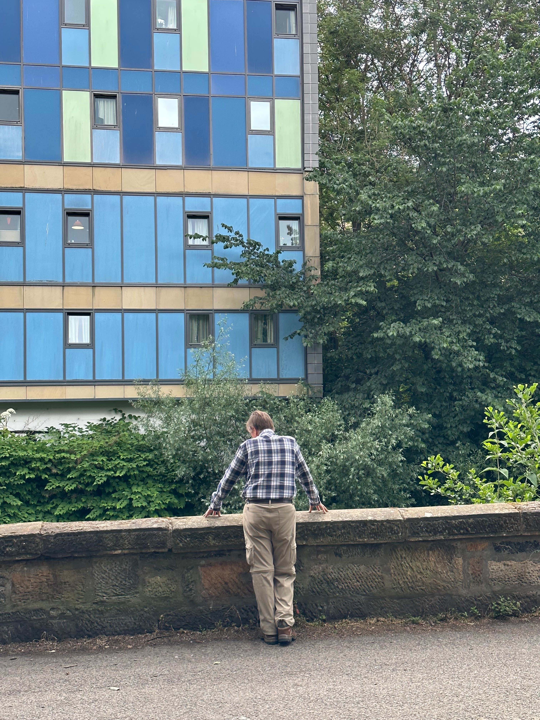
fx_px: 998
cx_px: 270
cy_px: 360
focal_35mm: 48
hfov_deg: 30.3
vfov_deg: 39.7
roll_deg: -0.1
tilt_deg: +2.9
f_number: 1.78
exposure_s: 1/108
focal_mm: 6.86
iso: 80
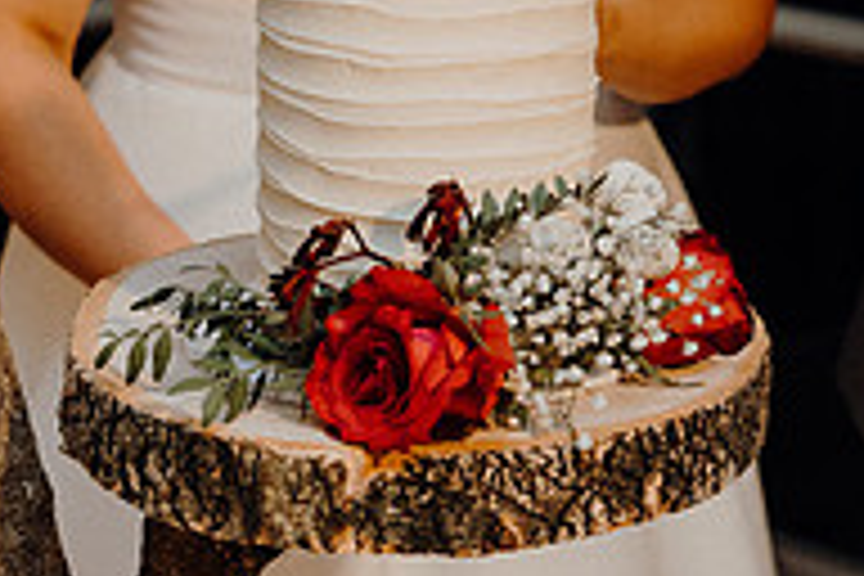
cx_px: 666
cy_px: -187
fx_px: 3192
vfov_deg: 10.1
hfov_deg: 15.3
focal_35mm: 133
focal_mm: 44
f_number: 3.5
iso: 2500
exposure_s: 1/160
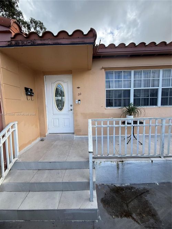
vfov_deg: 102.1
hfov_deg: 85.7
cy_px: 114
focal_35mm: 14
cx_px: 86
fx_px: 93
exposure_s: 1/436
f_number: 2.2
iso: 50
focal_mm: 2.22
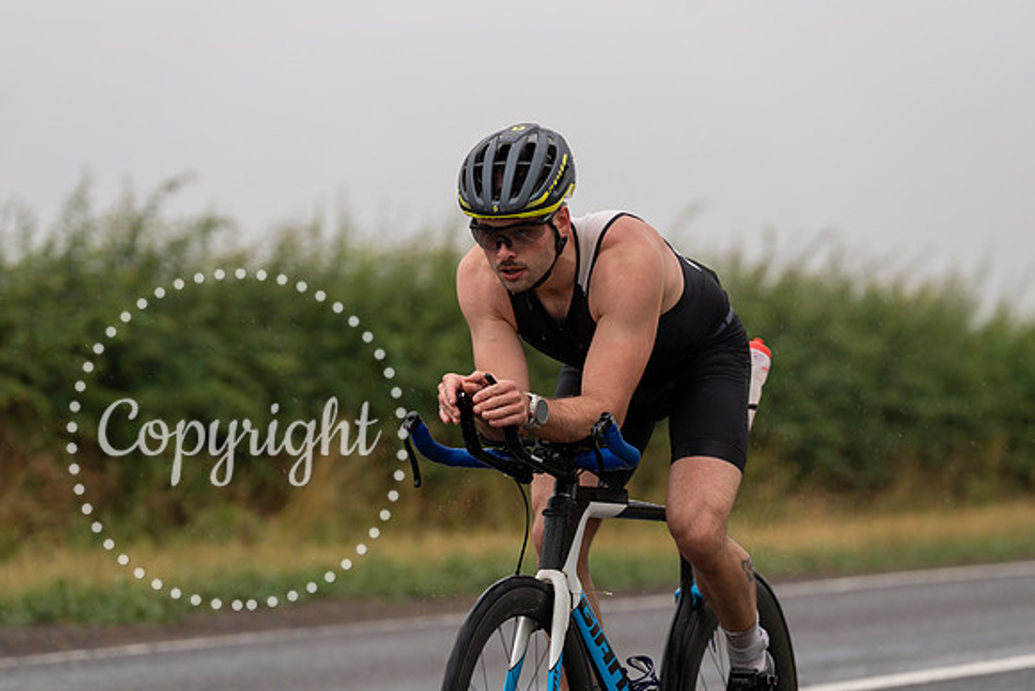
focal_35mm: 170
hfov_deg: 12.1
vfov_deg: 8.1
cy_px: 346
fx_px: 4888
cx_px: 518
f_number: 4
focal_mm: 170
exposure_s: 1/1000
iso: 100
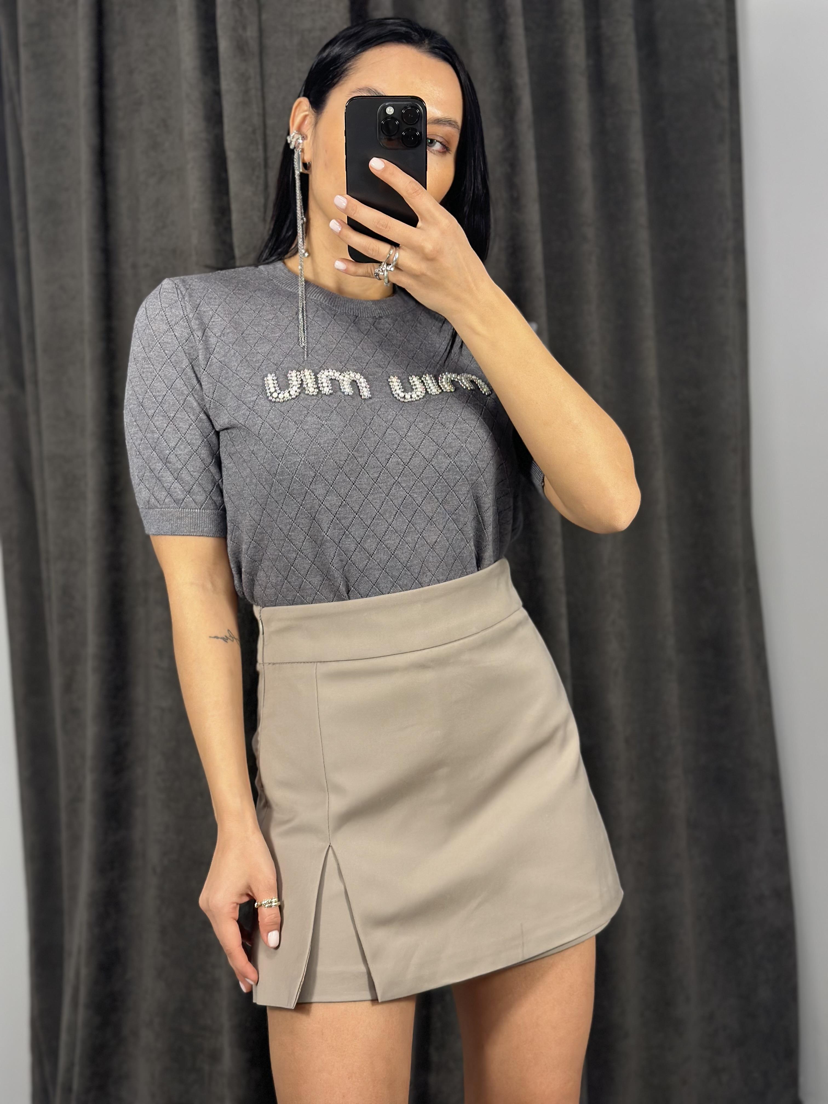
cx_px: 414
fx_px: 1531
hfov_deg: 30.3
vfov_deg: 39.7
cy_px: 552
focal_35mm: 48
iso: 125
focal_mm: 6.86
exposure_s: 1/100
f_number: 1.78
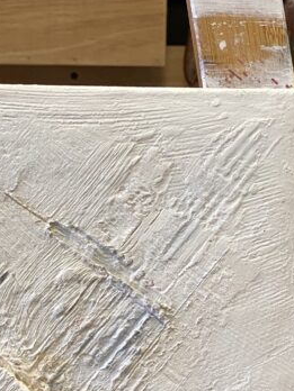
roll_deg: -2.0
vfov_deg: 12.9
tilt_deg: -5.7
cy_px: 275
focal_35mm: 153
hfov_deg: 9.7
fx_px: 1733
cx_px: 46
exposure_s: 1/50
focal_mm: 6
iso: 200
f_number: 2
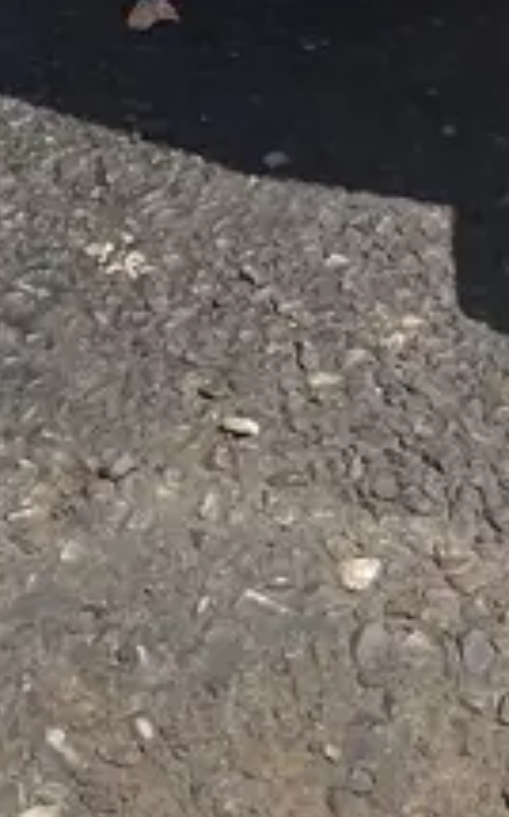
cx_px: 224
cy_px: -393
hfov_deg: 13.9
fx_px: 2091
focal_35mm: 94
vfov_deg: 19.4
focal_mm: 5.1
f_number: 1.6
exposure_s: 1/1372
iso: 50
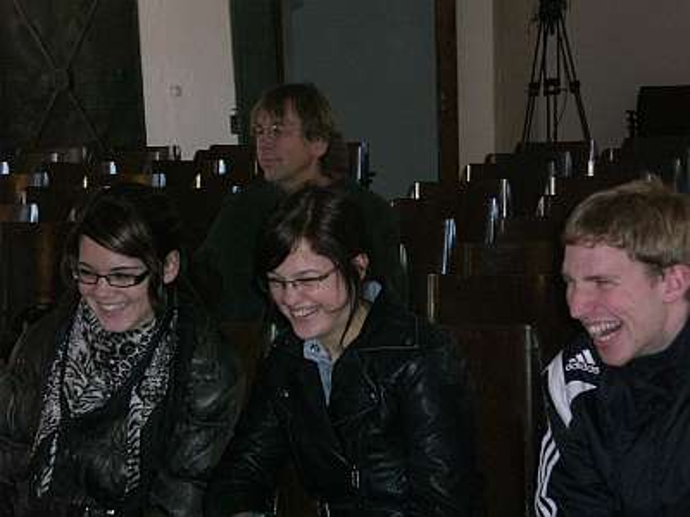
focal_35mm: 100
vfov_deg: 14.8
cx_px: 345
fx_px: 1993
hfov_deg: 19.6
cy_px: 258
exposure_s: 1/60
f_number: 5.4
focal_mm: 16.51
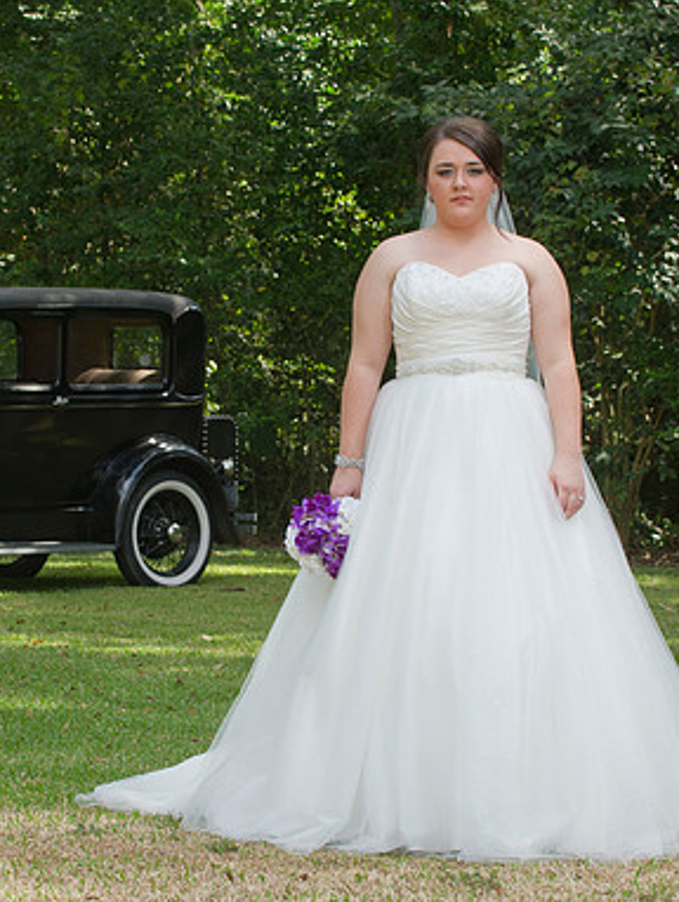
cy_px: 452
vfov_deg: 15.8
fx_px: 3264
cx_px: 250
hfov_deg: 11.9
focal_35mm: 125
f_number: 6.3
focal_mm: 86
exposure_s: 1/125
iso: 320
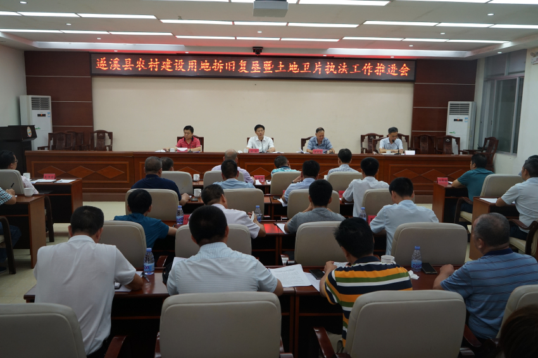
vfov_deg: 42.3
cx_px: 269
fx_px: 463
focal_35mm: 31
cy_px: 179
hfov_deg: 60.3
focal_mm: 31
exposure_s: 1/160
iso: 800
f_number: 4
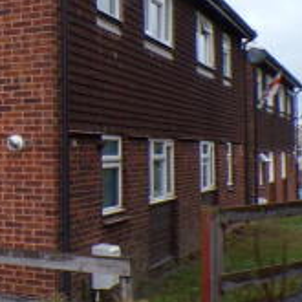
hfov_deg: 18.8
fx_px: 740
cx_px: -211
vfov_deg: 23.0
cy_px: 131
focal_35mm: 75
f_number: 4.4
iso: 100
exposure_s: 1/180
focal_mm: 4.3
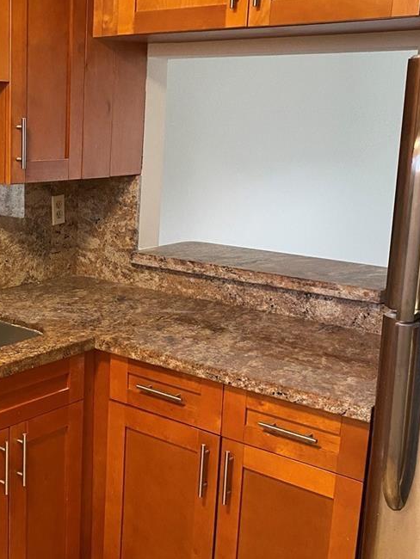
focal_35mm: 48
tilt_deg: -12.8
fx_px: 776
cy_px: 306
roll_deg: -1.2
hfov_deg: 29.1
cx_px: 45
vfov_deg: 39.6
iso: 400
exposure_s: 1/40
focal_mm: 4.25
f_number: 1.8
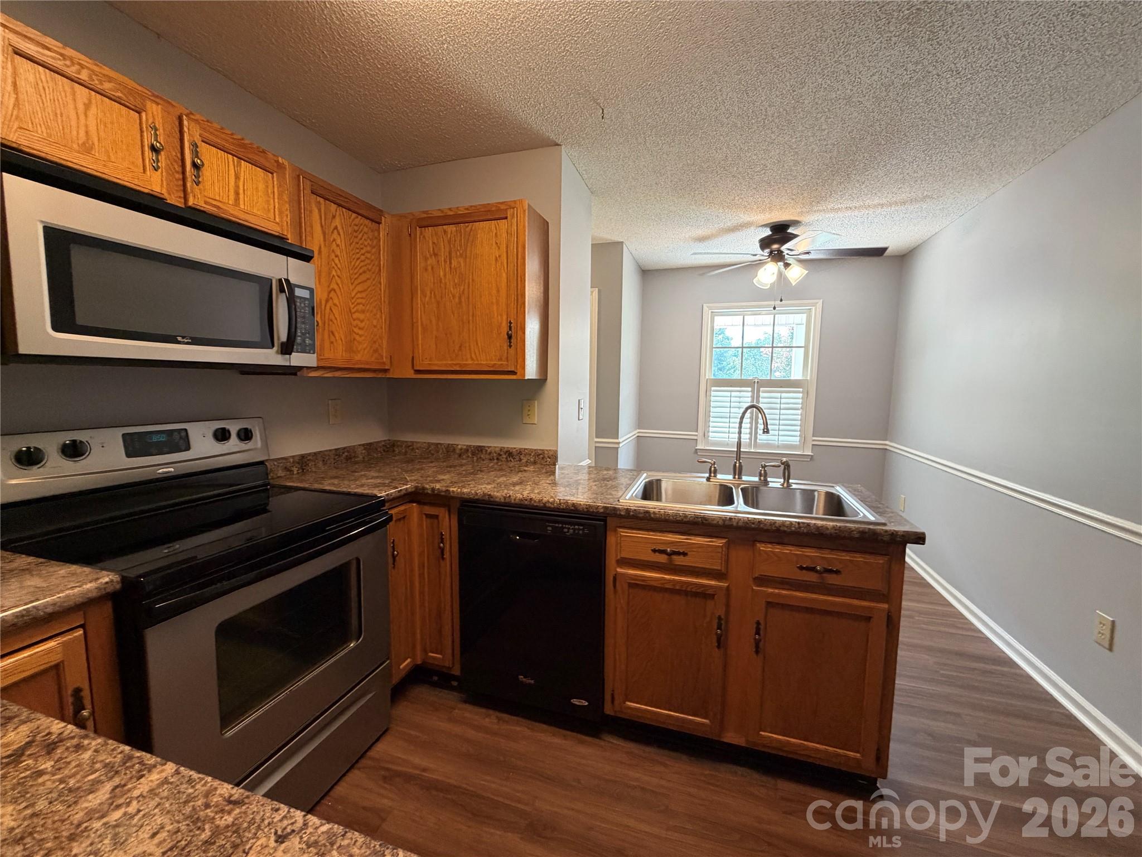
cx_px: 571
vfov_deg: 85.7
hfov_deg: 102.1
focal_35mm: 14
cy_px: 428
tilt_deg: -5.9
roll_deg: -0.7
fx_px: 462
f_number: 2.2
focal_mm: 2.22
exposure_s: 1/60
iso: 250
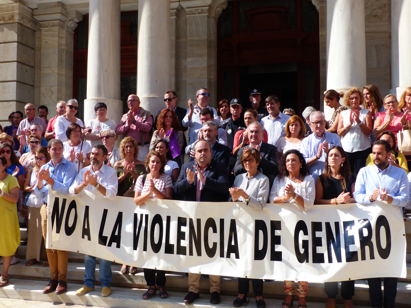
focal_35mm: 35
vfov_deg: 40.7
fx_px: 416
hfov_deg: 52.6
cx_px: 206
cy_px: 154
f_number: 4
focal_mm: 6.3
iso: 100
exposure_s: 1/800
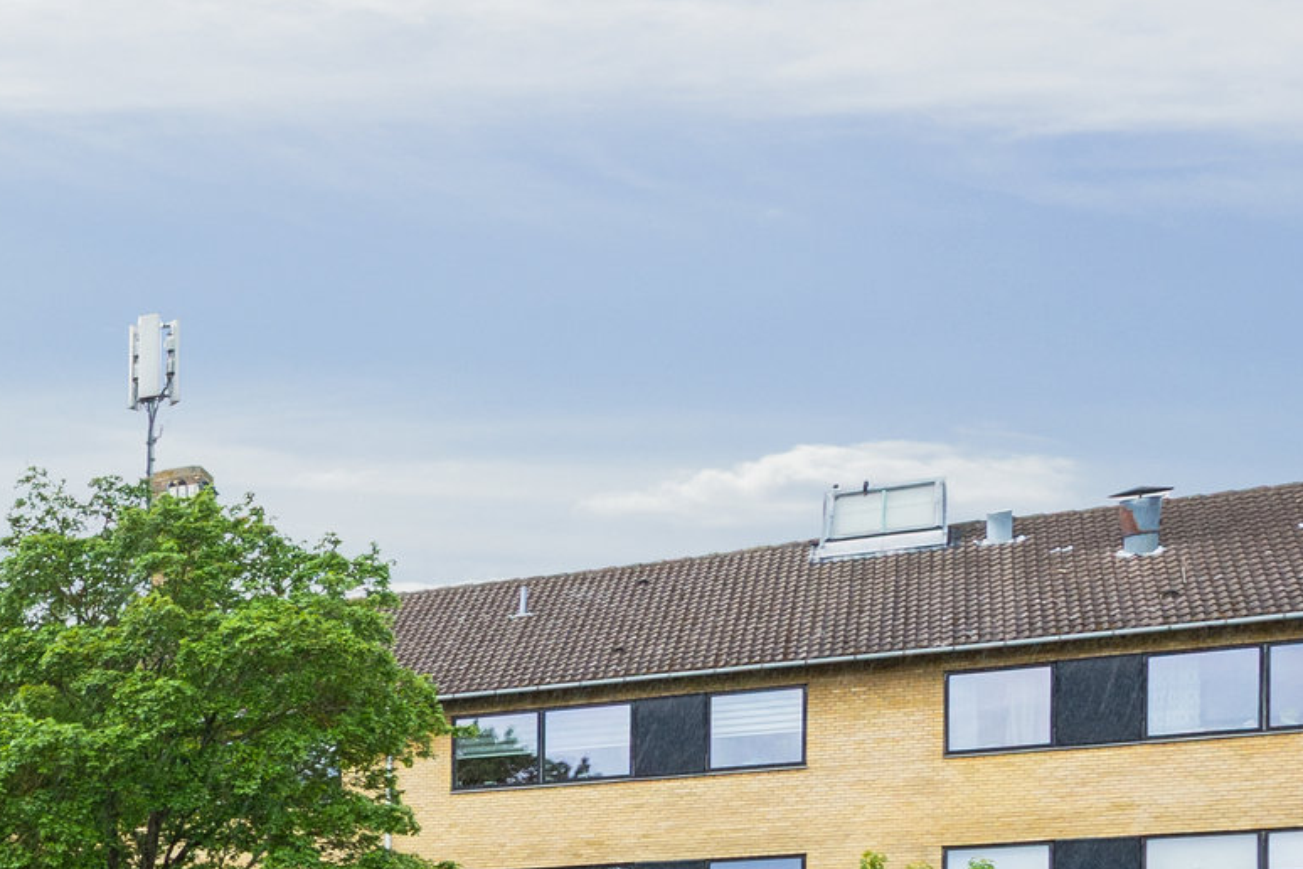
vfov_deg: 20.1
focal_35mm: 62
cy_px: 1128
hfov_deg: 21.0
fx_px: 2244
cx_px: -1082
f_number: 9
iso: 200
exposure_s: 1/125
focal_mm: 16
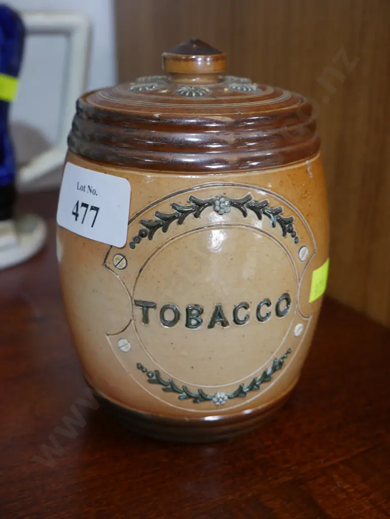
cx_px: 195
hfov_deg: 32.9
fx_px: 660
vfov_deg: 42.9
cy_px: 260
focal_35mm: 44
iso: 500
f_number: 4.7
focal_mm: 22
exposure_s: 1/60
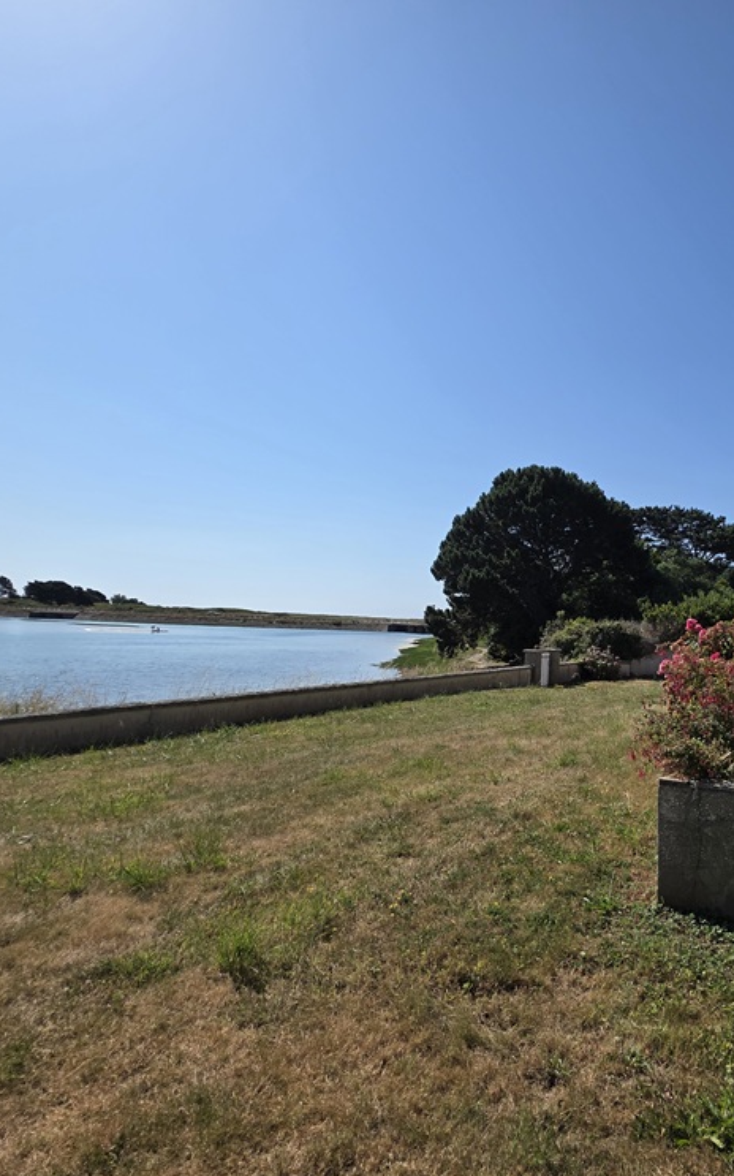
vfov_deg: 88.0
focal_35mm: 19
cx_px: 563
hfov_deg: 58.5
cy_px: 582
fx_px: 608
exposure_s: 1/3540
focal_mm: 2.2
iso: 40
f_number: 1.9
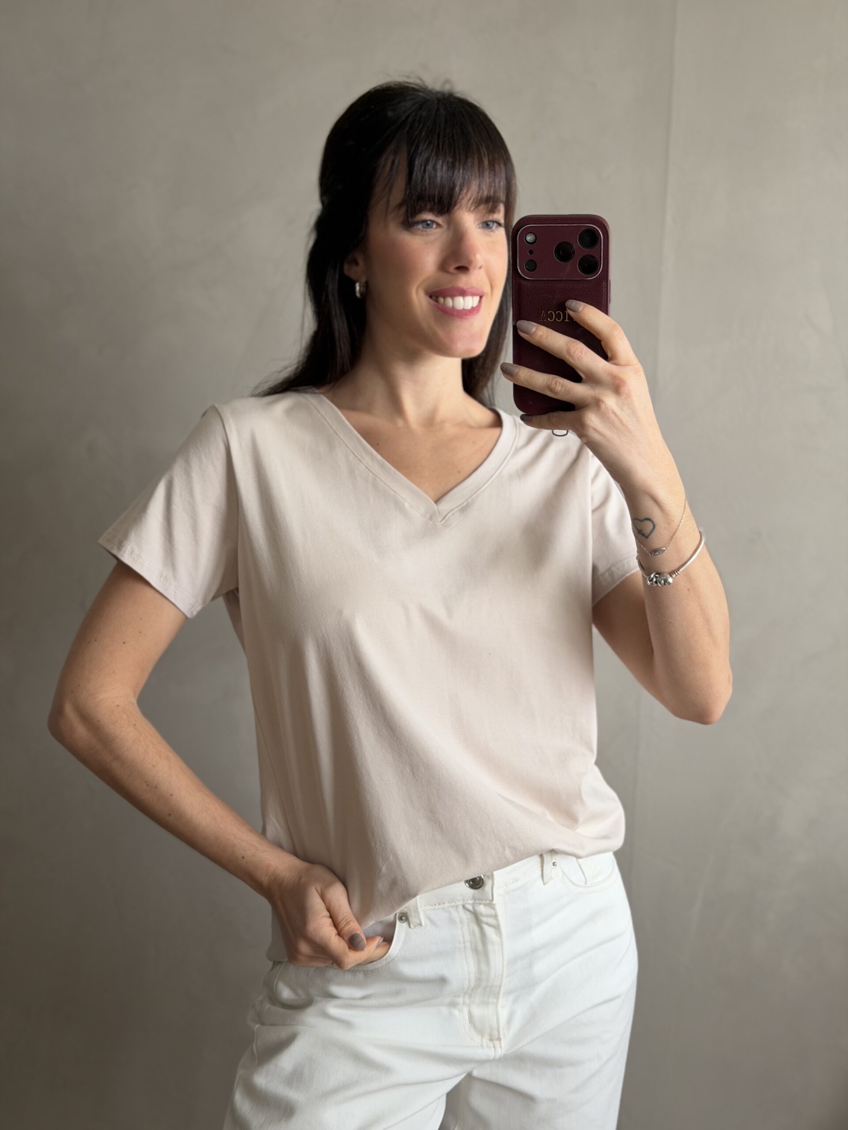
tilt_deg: -15.5
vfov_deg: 39.7
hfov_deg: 30.3
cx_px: 424
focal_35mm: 48
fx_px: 1568
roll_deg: -1.3
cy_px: 565
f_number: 1.78
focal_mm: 6.76
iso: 100
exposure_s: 1/62
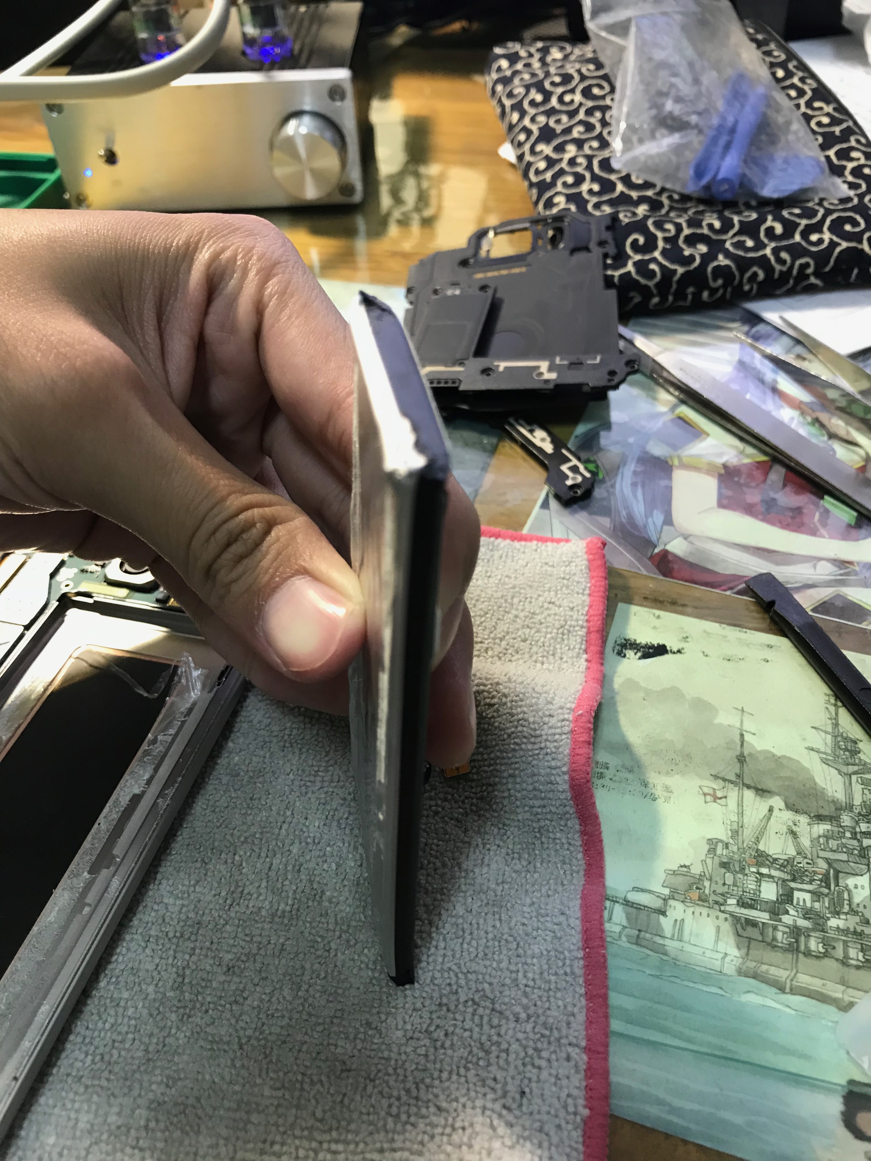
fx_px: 939
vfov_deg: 63.4
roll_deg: +4.2
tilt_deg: -43.4
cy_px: 580
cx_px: 436
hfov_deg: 49.7
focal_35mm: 28
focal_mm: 3.99
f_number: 1.8
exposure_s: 1/15
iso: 40
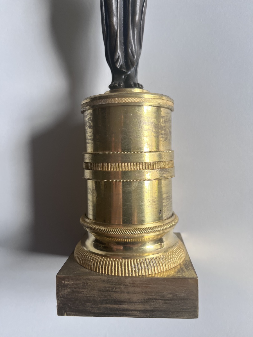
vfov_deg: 67.3
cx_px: 126
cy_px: 168
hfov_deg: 53.1
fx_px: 253
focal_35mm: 26
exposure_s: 1/214
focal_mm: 5.1
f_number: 1.6
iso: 40
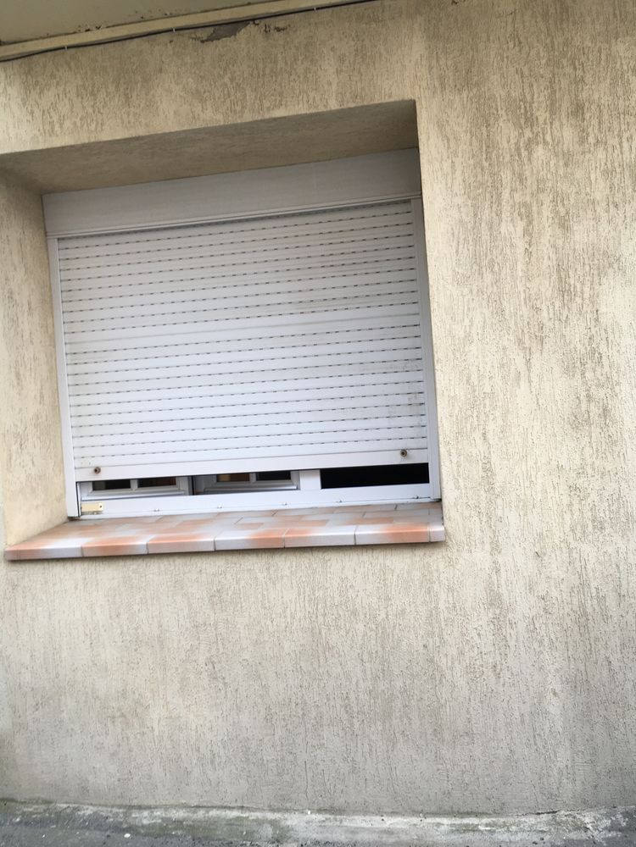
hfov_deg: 48.2
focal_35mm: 29
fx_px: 710
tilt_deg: +1.3
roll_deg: +4.0
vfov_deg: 61.7
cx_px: 318
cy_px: 424
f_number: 2.2
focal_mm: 4.15
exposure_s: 1/50
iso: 32
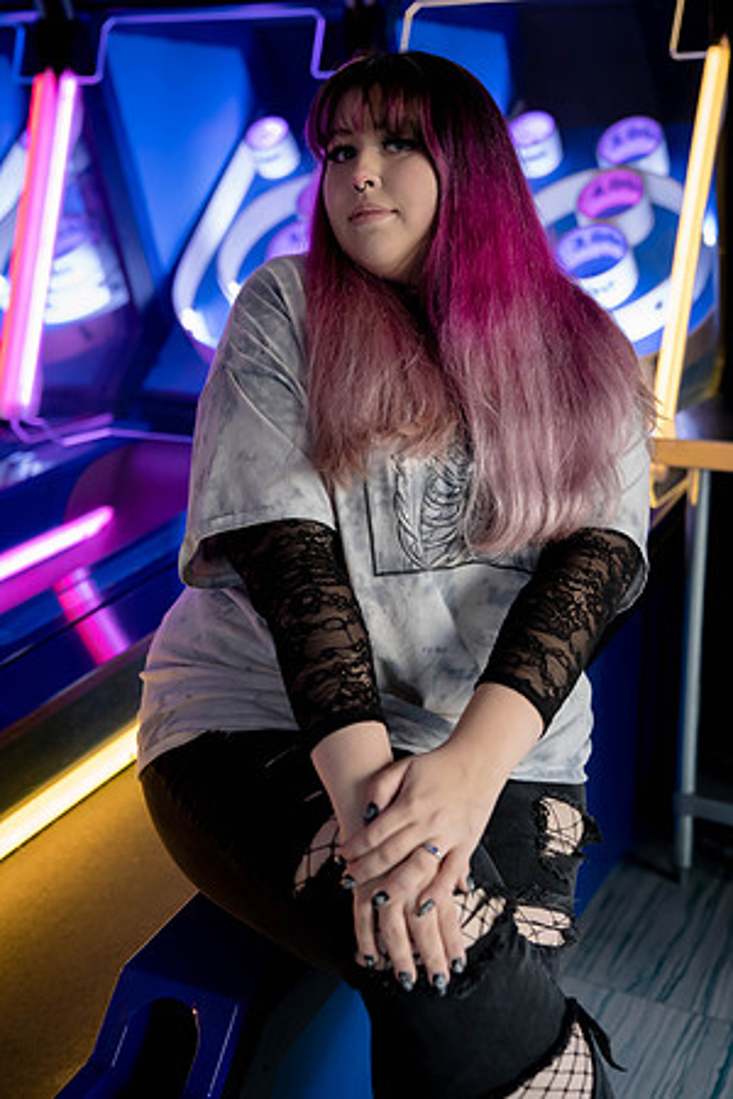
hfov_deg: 29.2
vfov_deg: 42.7
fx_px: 1405
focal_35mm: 46
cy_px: 550
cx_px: 366
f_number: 2.8
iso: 1250
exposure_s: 1/160
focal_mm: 46
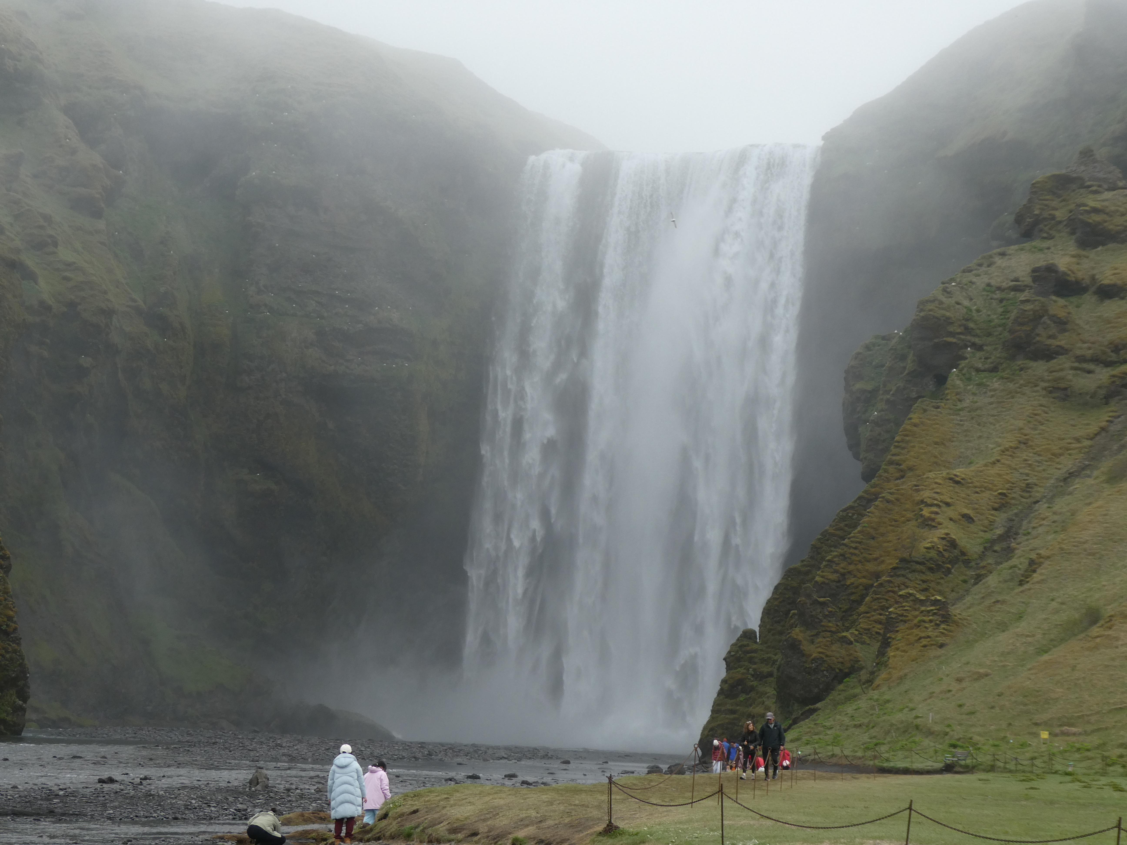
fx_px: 2572
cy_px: 422
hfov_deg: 24.7
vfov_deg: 18.7
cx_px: 564
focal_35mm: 79
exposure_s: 1/160
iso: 80
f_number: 4.7
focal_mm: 14.1
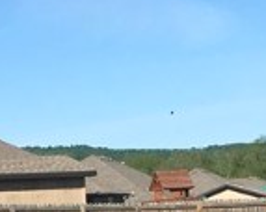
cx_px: -7
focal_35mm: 152
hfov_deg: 12.5
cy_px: 387
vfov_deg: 9.6
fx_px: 1195
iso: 25
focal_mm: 4.15
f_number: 2.2
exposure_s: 1/1789
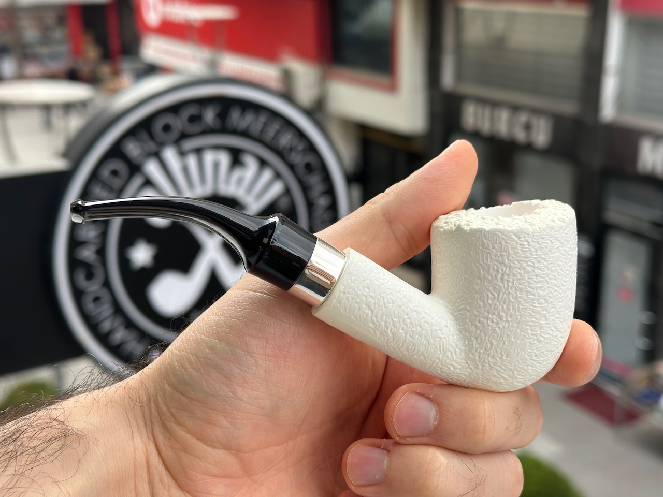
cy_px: 248
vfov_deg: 30.3
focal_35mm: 48
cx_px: 332
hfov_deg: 39.7
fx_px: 919
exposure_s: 1/779
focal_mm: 6.86
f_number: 1.78
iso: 64
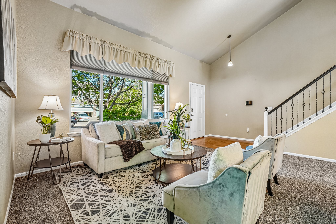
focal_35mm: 15
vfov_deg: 77.3
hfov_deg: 100.4
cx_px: 168
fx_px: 140
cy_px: 112
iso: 400
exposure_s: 1/13
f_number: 8
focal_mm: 10
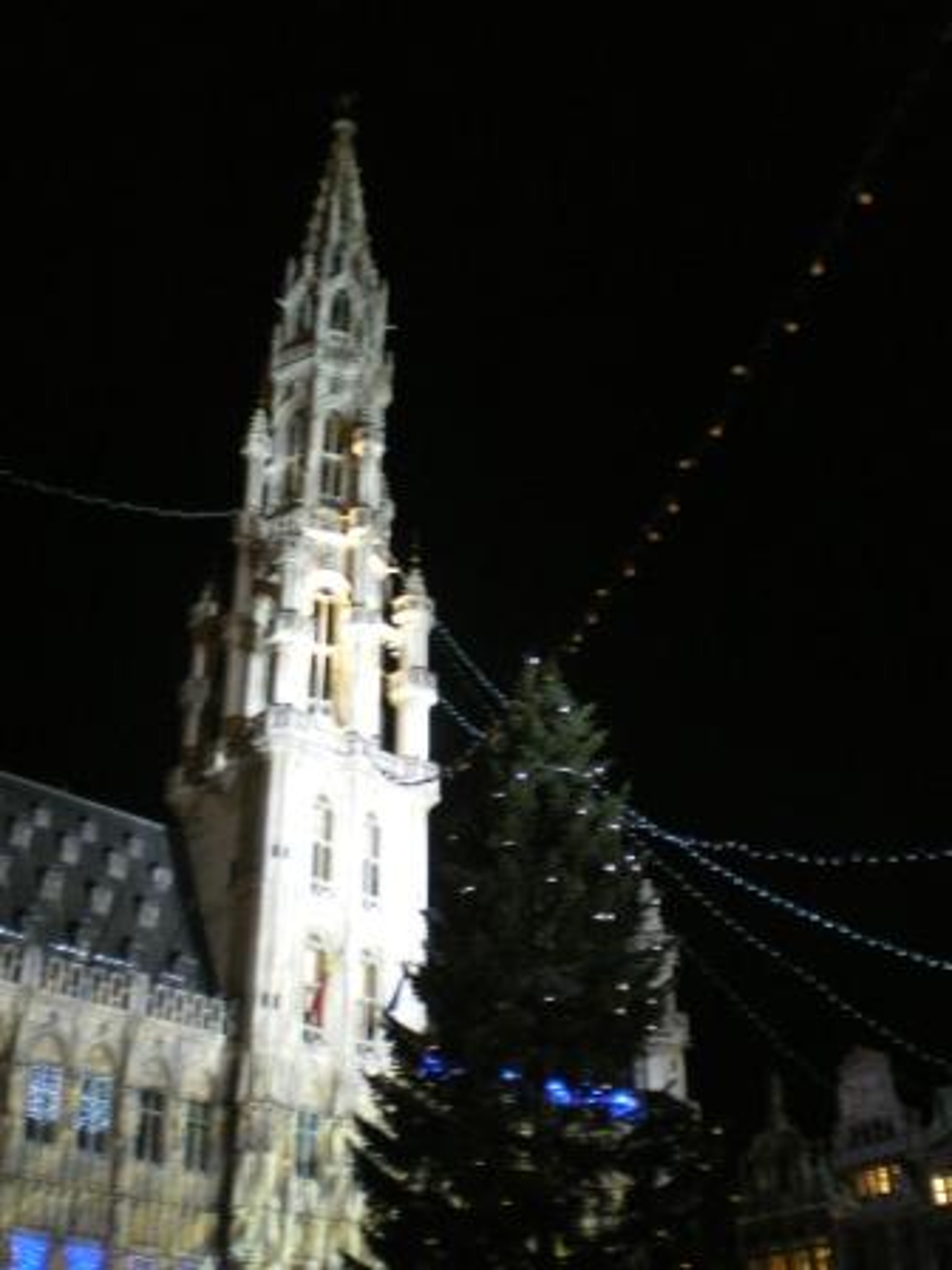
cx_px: 476
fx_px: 1393
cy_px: 635
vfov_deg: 49.0
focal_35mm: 38
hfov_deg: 37.7
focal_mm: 6.3
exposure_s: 1/5
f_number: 3.1
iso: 400
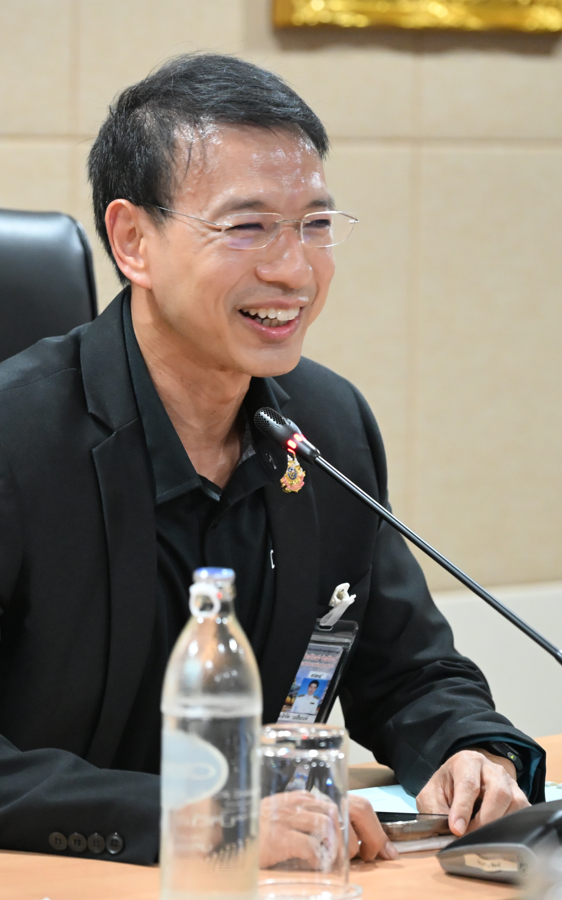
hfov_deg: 7.5
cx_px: 205
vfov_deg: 11.9
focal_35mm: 176
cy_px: 450
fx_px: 4314
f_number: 4
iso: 6400
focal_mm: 115
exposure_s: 1/160
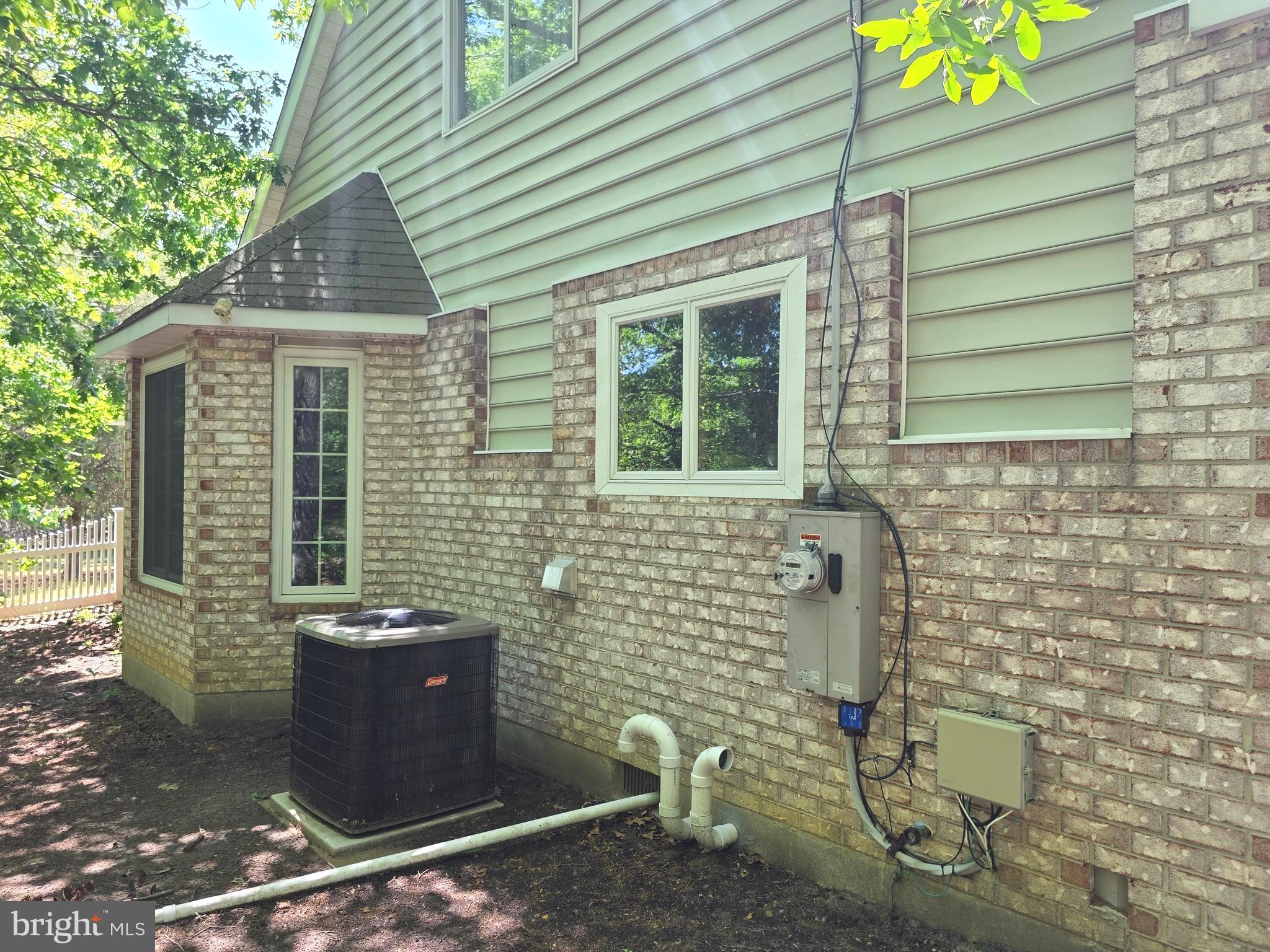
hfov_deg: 73.9
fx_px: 844
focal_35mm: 23
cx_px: 635
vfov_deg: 58.9
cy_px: 476
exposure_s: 1/180
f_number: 1.7
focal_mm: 6.3
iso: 32
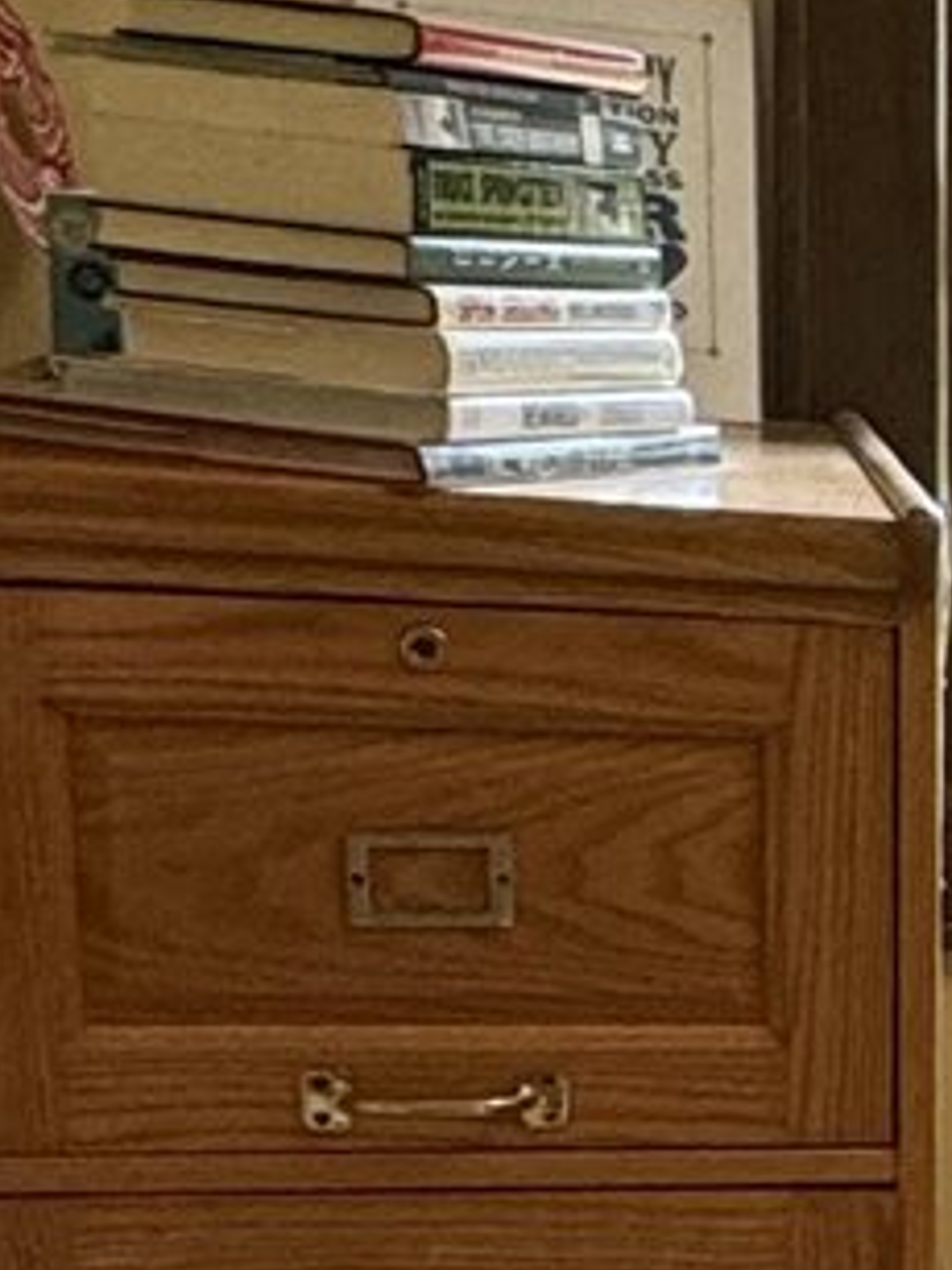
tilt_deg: -13.7
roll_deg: -6.4
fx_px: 3853
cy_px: 1175
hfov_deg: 10.8
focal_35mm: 105
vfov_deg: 18.4
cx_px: 2604
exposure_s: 1/60
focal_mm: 2.22
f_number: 2.2
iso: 200
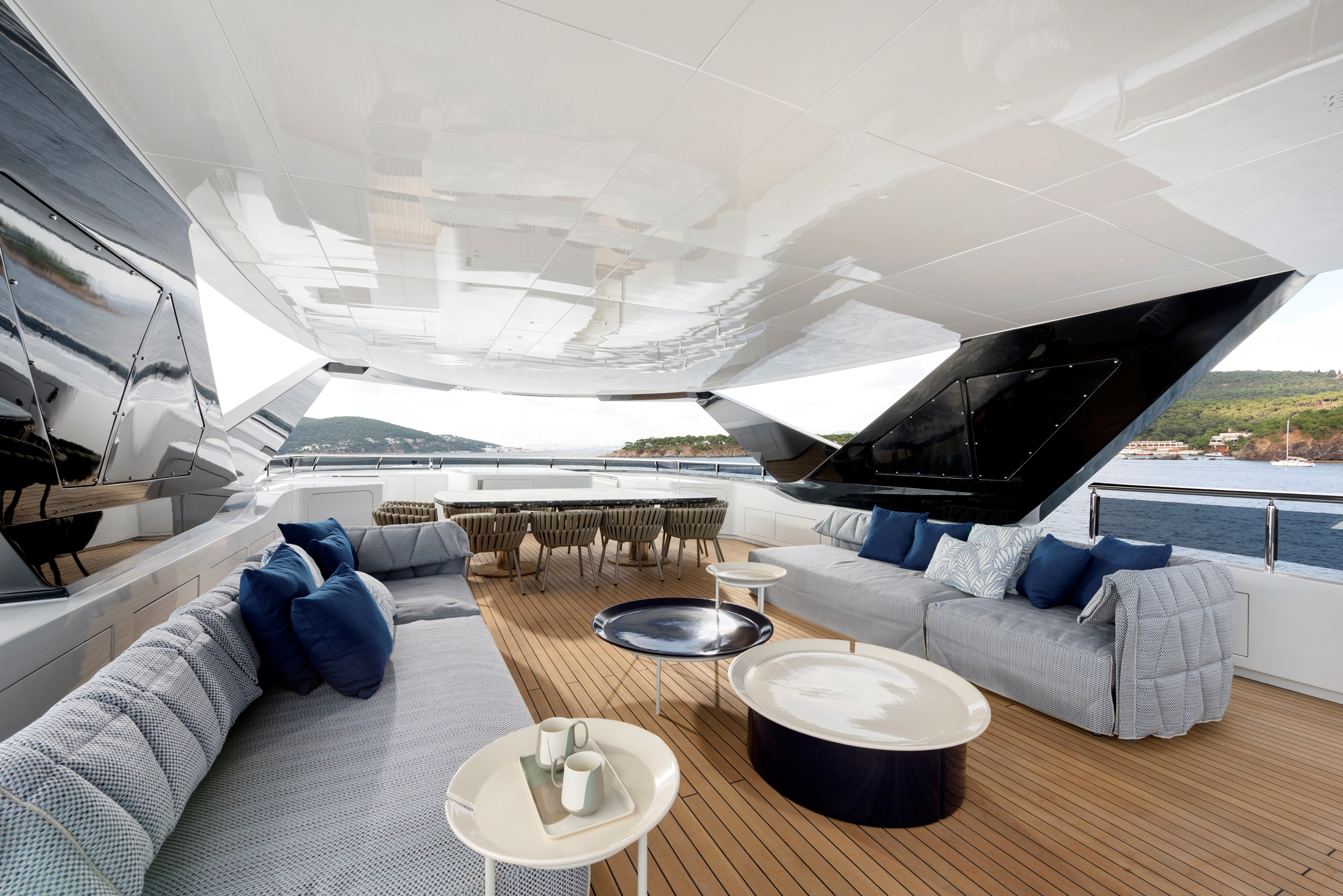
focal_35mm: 14
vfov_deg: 81.3
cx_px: 672
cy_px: 448
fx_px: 522
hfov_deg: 104.2
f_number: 11
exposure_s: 1/15
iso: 100
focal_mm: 14
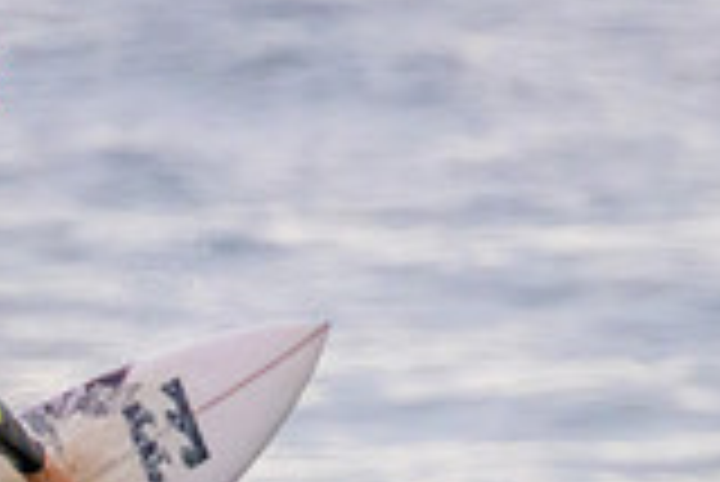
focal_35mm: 2897
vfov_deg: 0.5
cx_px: -50
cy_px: 700
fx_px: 57991
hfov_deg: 0.7
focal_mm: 800
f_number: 11
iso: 10000
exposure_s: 1/2000
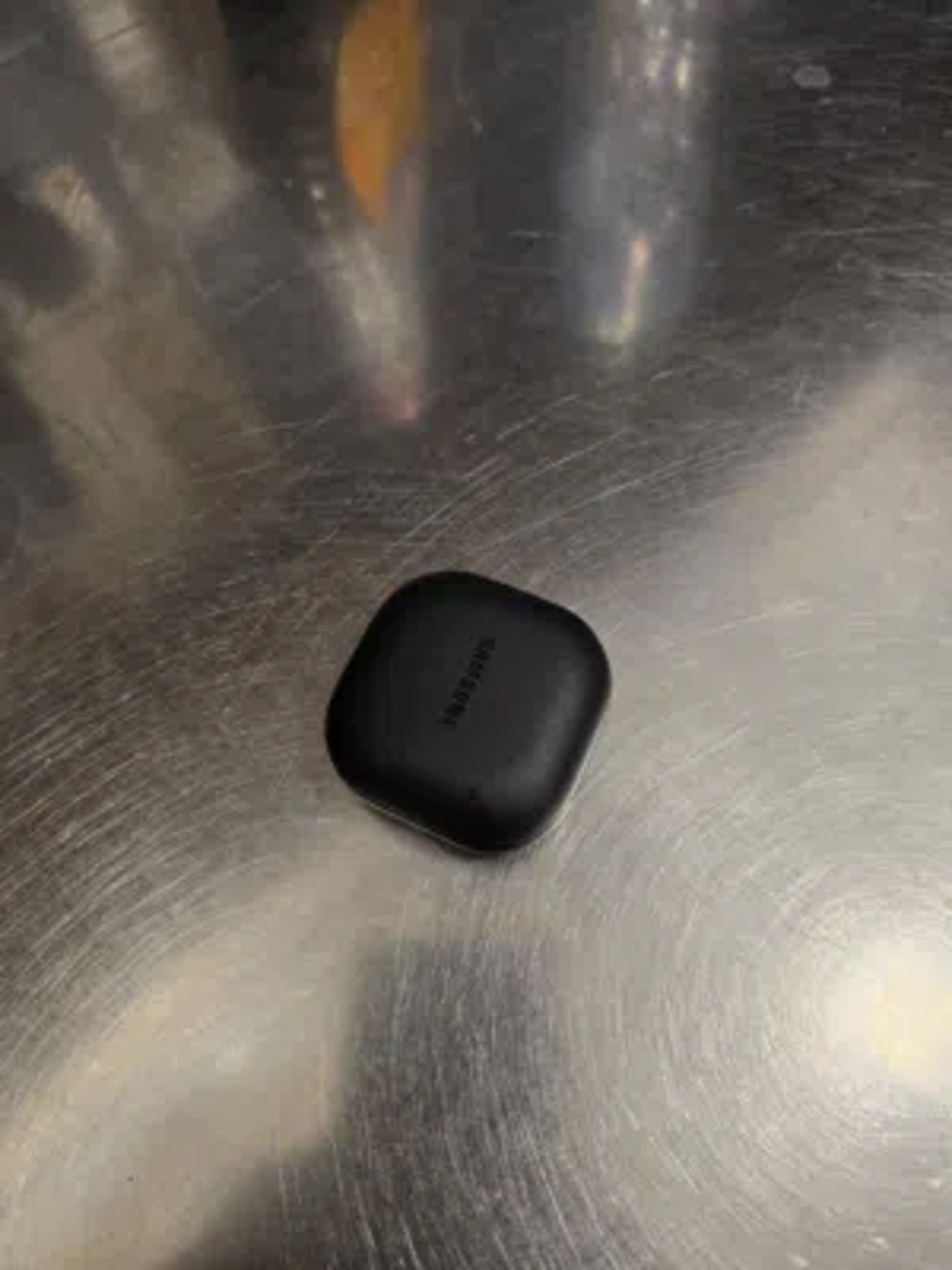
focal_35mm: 23
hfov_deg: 58.9
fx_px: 843
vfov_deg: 73.9
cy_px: 635
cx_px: 476
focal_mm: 6.3
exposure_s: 1/100
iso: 200
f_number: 1.7
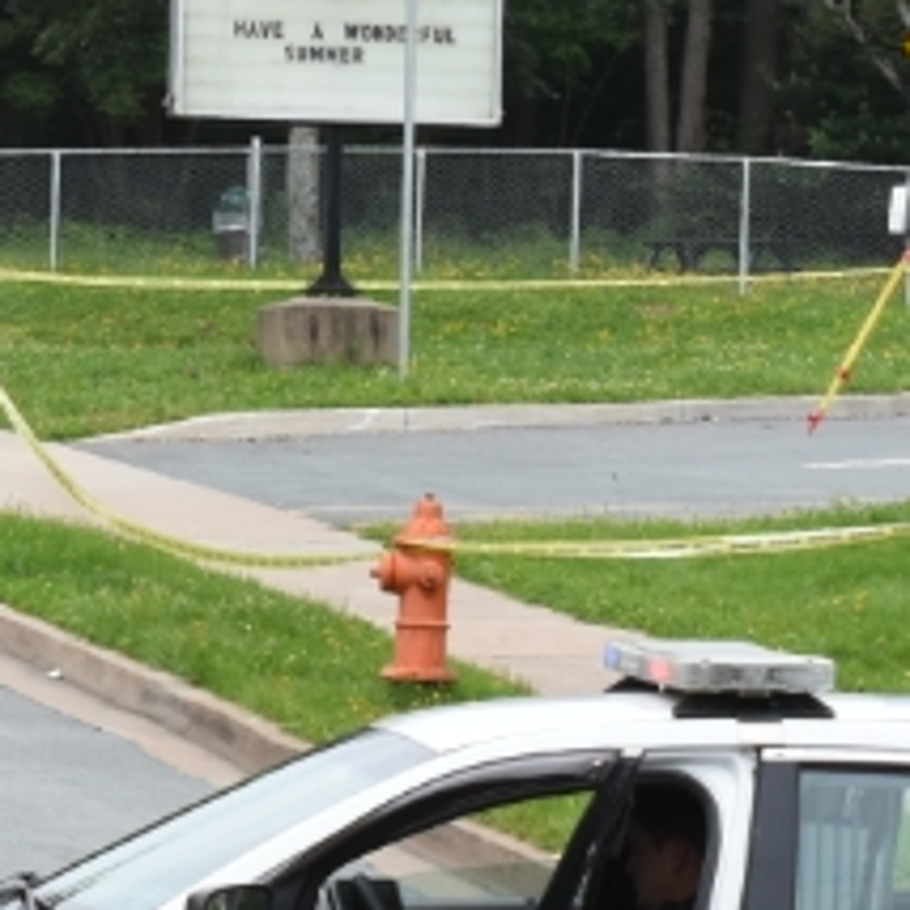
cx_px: -319
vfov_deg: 4.1
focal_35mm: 426
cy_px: 327
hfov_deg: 4.1
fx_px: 12670
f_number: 8
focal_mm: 70
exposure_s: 1/400
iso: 500
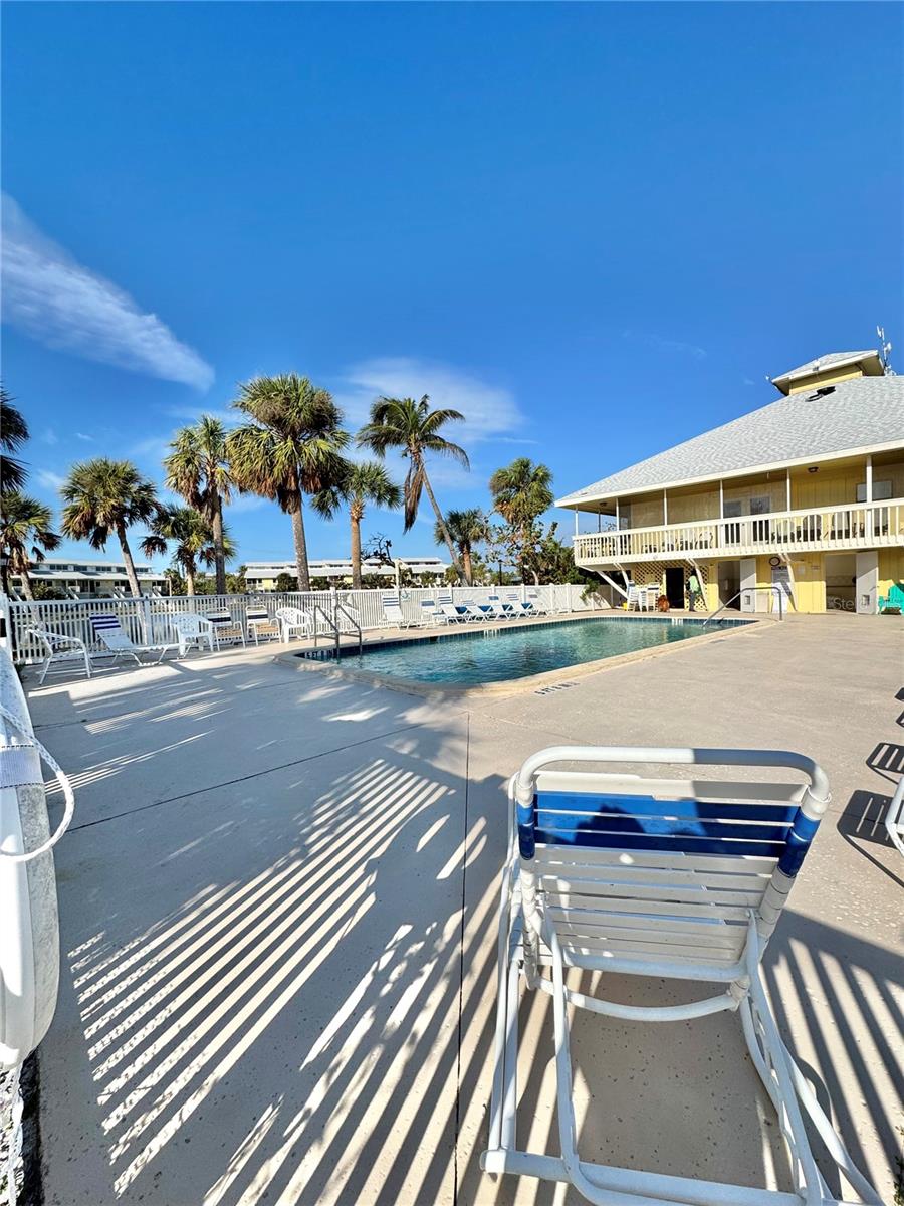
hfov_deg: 85.7
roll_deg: +2.0
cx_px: 452
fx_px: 487
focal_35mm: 14
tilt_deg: -1.6
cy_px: 603
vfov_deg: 102.1
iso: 50
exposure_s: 1/3906
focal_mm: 2.22
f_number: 2.2
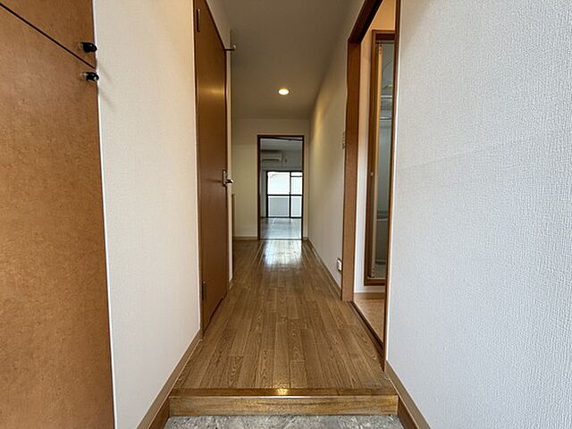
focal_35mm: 14
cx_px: 286
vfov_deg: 85.7
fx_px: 231
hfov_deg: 102.1
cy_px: 214
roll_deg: +0.4
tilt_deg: -2.6
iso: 200
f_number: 2.2
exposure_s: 1/120
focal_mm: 2.22
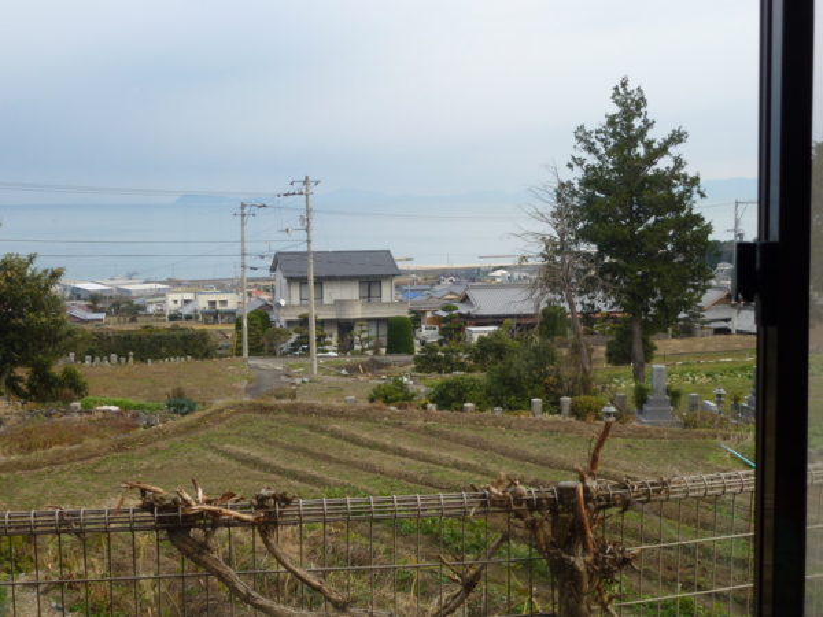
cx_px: 412
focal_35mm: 51
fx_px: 1213
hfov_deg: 37.5
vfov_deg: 28.6
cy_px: 308
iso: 100
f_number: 4.1
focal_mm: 8.7
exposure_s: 1/80
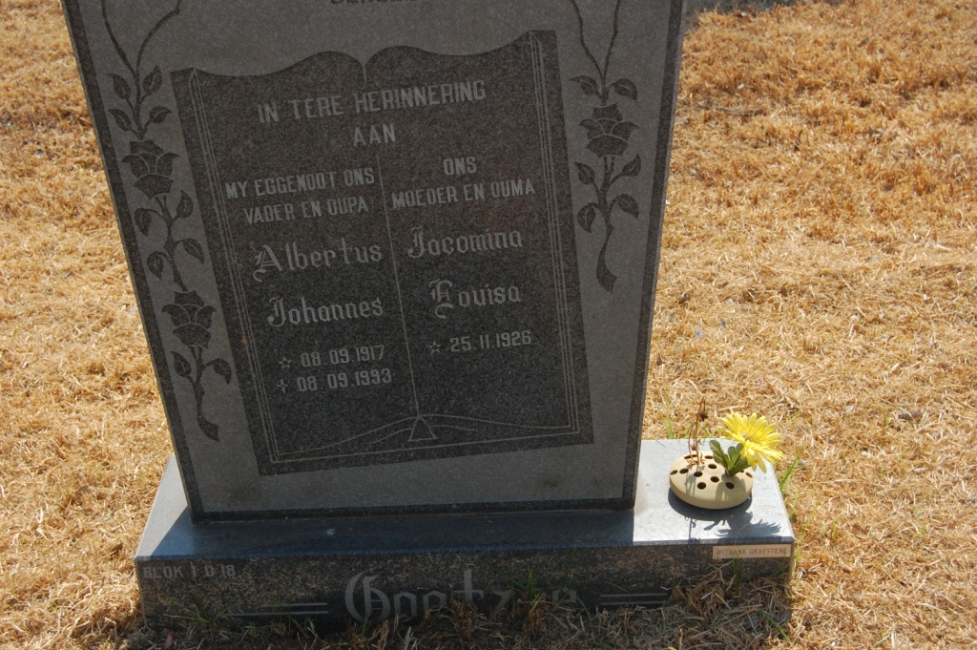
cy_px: 325
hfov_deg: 35.1
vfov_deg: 23.7
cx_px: 488
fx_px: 1546
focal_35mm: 57
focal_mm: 38
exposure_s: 1/640
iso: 400
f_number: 7.1
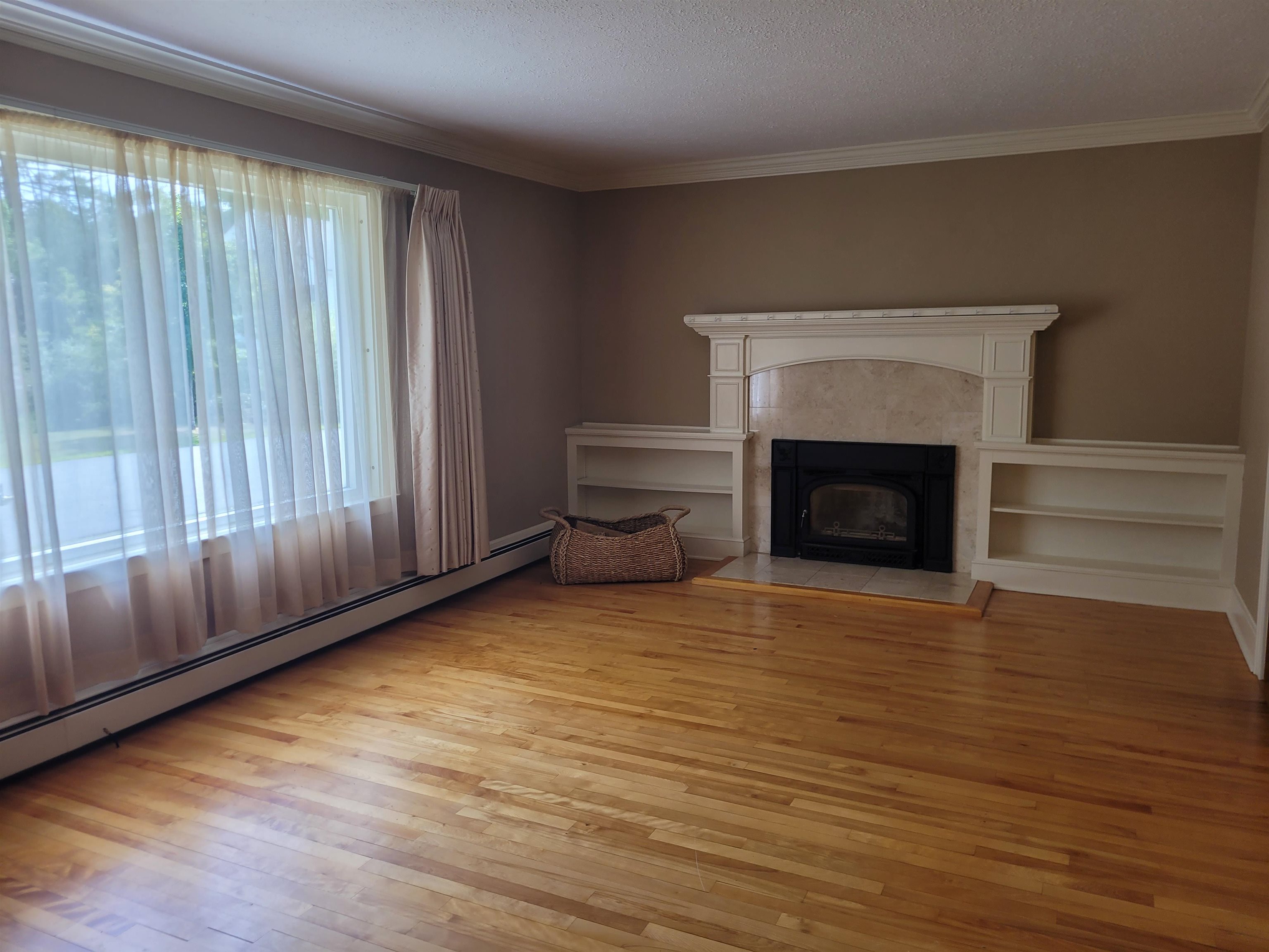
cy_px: 476
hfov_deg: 67.3
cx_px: 634
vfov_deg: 53.1
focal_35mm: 26
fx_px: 953
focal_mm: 5.4
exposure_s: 1/120
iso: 64
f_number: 1.8
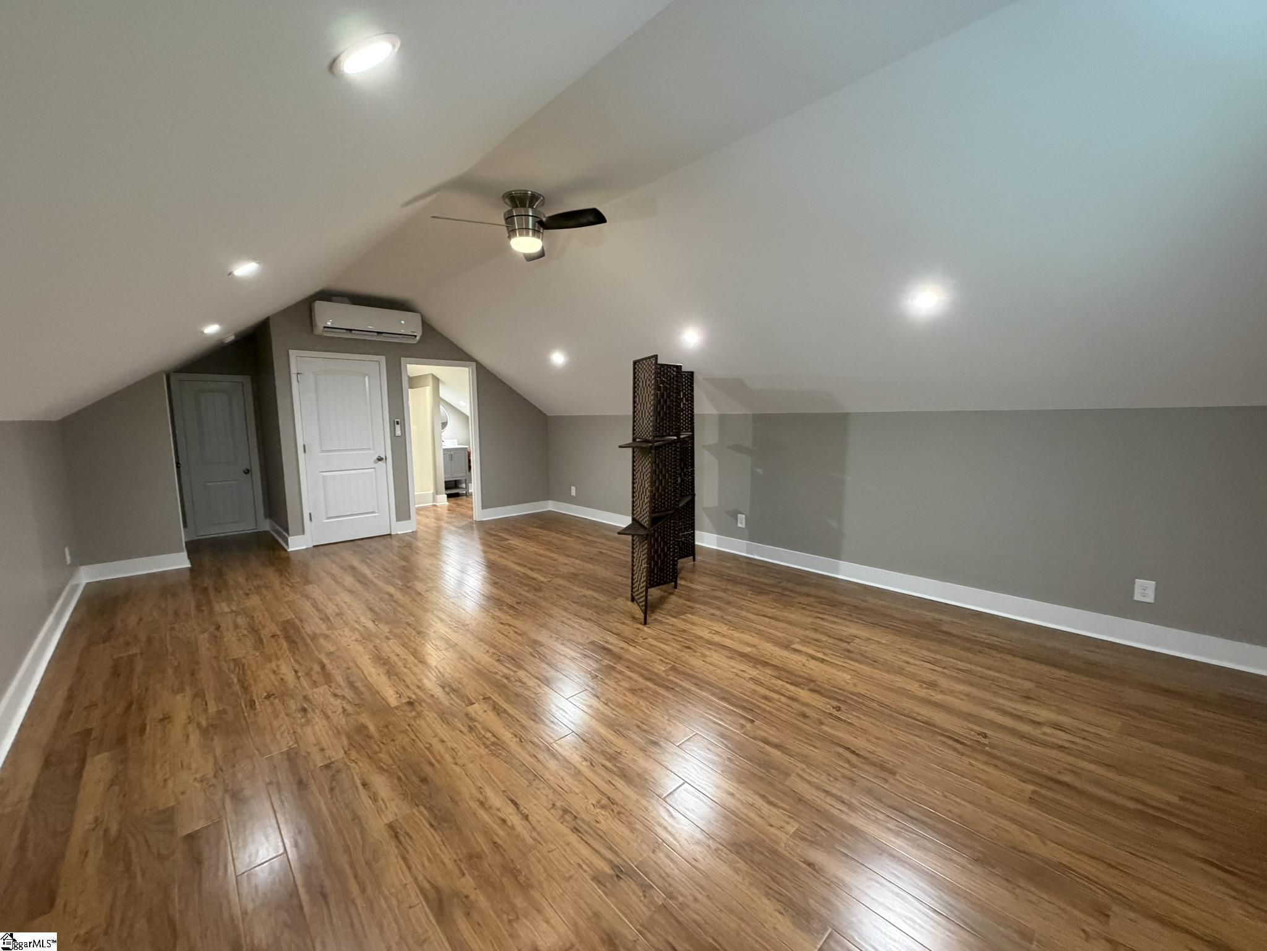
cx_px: 634
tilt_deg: -6.5
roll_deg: +0.1
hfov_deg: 102.1
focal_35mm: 14
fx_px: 512
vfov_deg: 85.7
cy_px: 476
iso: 500
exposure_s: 1/59
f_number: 2.2
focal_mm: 2.22
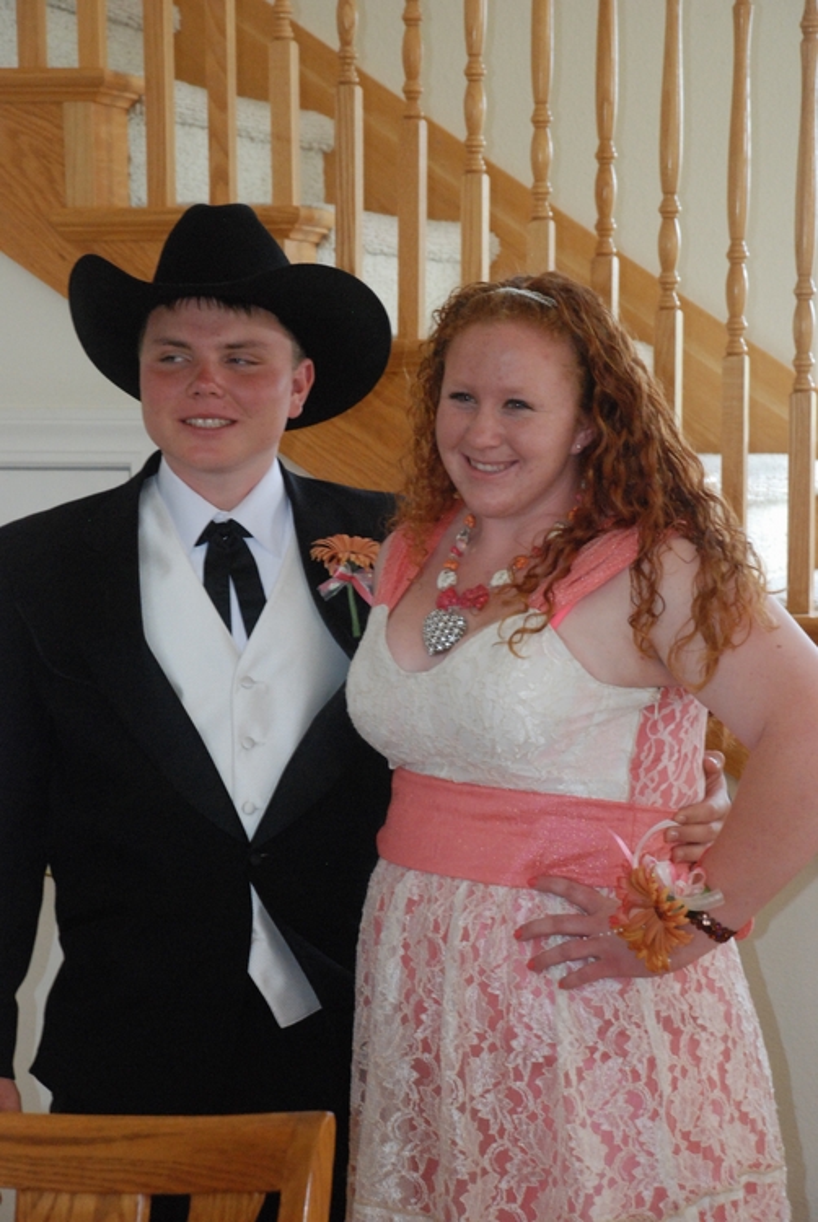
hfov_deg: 12.2
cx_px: 409
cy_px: 611
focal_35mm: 112
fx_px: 3824
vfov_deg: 18.2
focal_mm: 75
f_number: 5.6
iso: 1600
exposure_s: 1/100
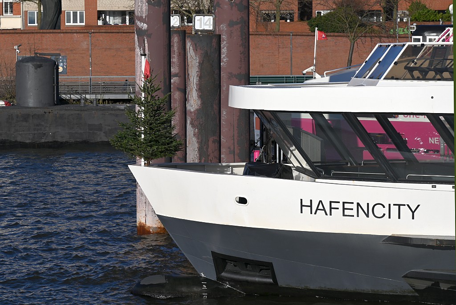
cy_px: 152
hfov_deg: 17.0
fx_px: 1521
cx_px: 228
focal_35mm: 120
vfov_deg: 11.4
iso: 100
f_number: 8
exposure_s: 1/500
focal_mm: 120
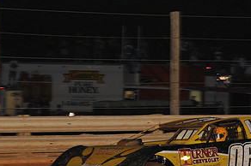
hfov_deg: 7.7
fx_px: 1866
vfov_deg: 5.1
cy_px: 143
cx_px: 170
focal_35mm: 268
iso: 1000
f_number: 7.1
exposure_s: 1/320
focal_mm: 135
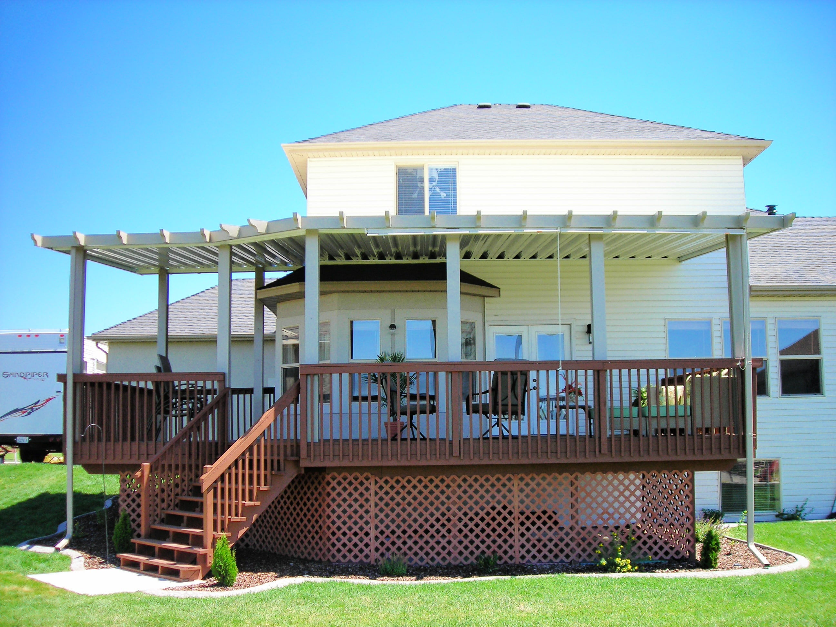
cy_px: 314
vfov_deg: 37.7
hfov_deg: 49.0
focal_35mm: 38
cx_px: 418
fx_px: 918
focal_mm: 6.3
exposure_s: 1/253
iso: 50
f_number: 3.2
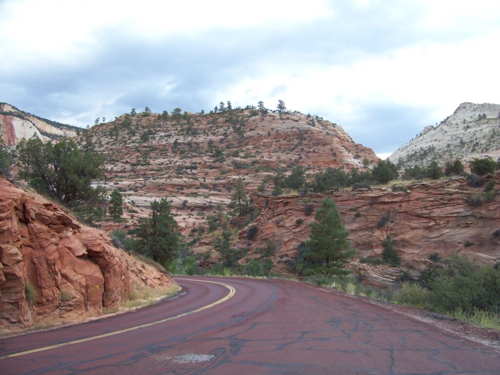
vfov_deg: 41.8
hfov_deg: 54.0
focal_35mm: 34
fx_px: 491
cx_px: 250
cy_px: 188
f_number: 2.7
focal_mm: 5.6
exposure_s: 1/90
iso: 80
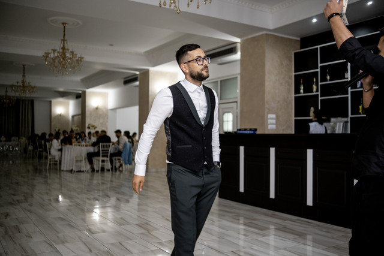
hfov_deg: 54.4
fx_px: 373
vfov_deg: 37.9
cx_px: 192
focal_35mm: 35
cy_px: 128
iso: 640
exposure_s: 1/160
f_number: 1.4
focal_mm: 23
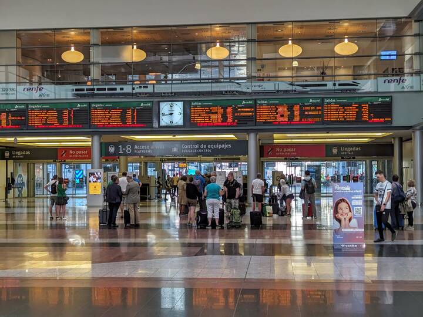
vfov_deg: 30.3
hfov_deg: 39.7
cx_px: 212
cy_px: 158
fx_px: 587
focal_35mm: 48
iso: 94
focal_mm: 6.8
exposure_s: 1/150
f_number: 1.9
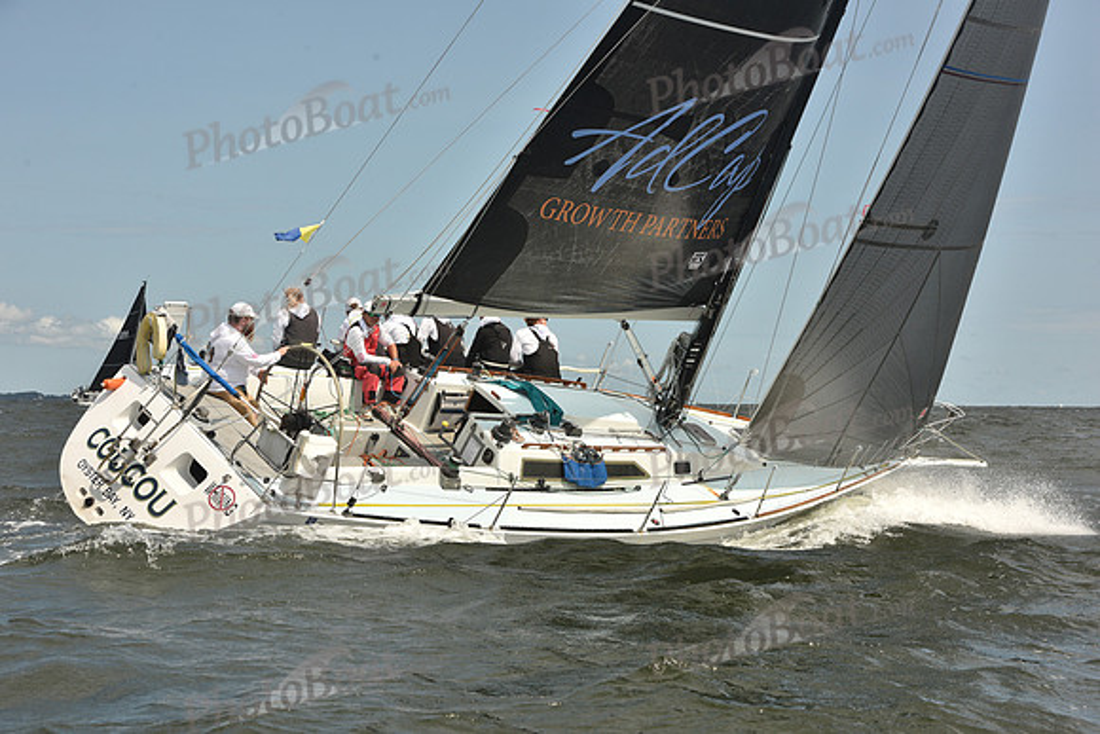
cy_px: 367
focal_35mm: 70
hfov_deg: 28.8
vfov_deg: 19.5
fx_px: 2139
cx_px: 550
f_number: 10
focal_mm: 70
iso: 250
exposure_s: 1/800
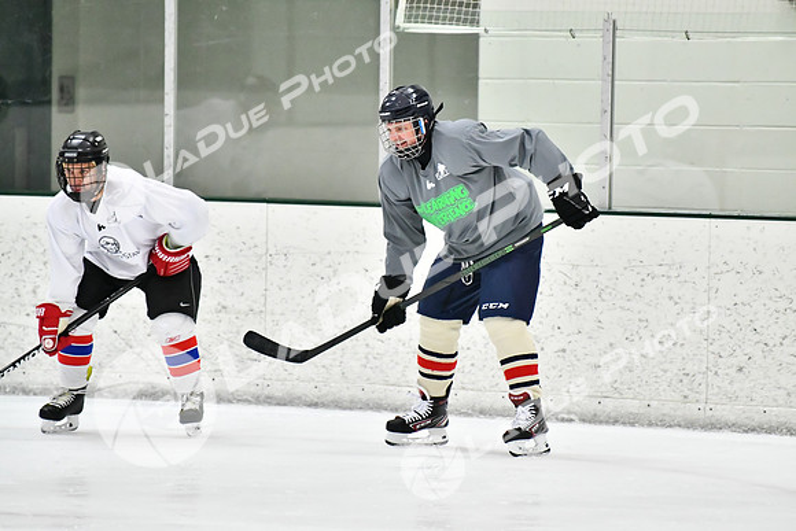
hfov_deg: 7.2
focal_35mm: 285
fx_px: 6303
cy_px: 266
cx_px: 398
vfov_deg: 4.8
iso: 6400
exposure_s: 1/1600
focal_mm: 190
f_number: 2.8
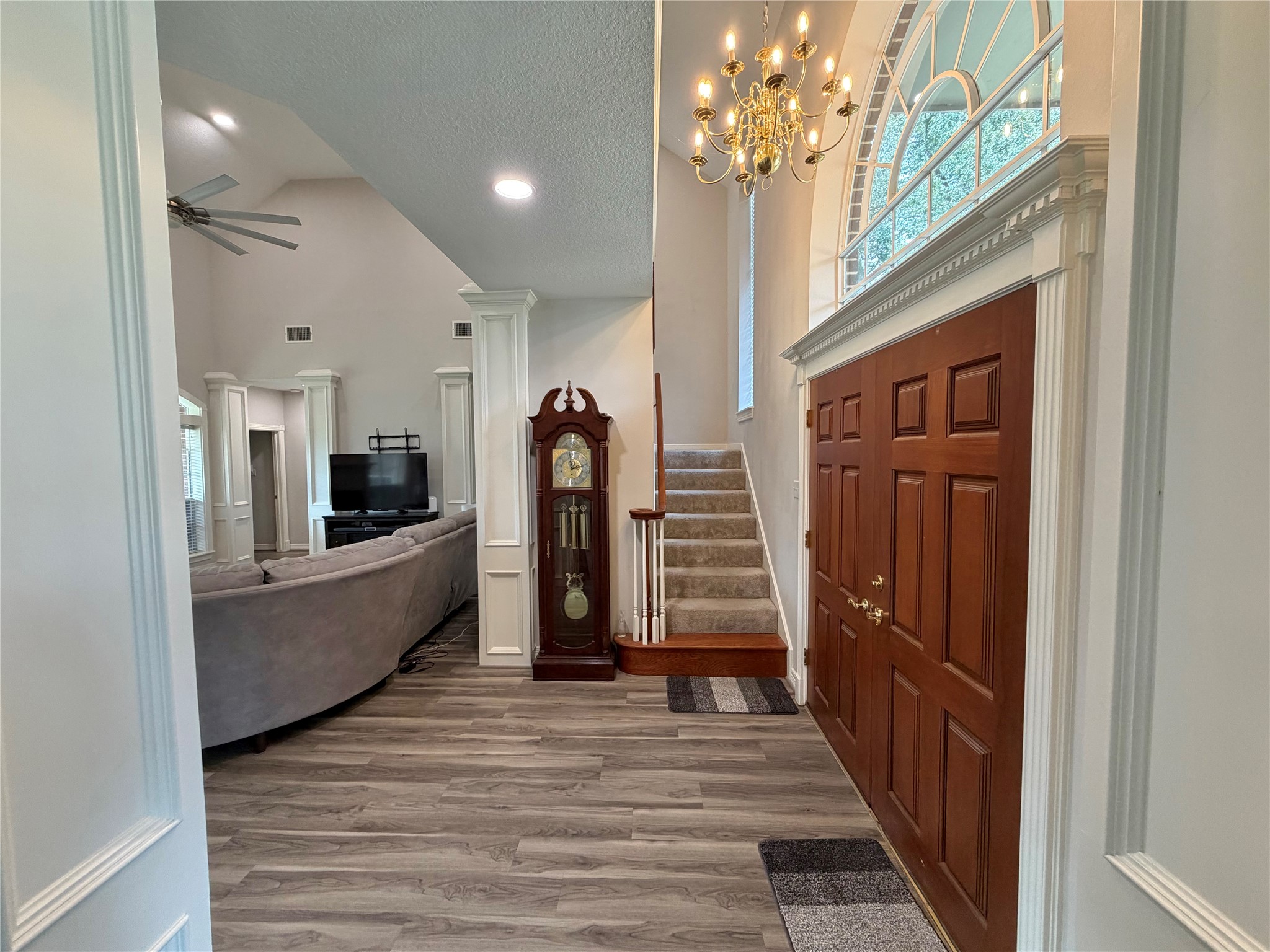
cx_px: 635
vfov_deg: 85.7
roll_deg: +1.3
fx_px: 514
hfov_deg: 102.1
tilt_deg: -2.5
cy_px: 476
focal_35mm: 14
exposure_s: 1/60
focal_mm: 2.22
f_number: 2.2
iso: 200
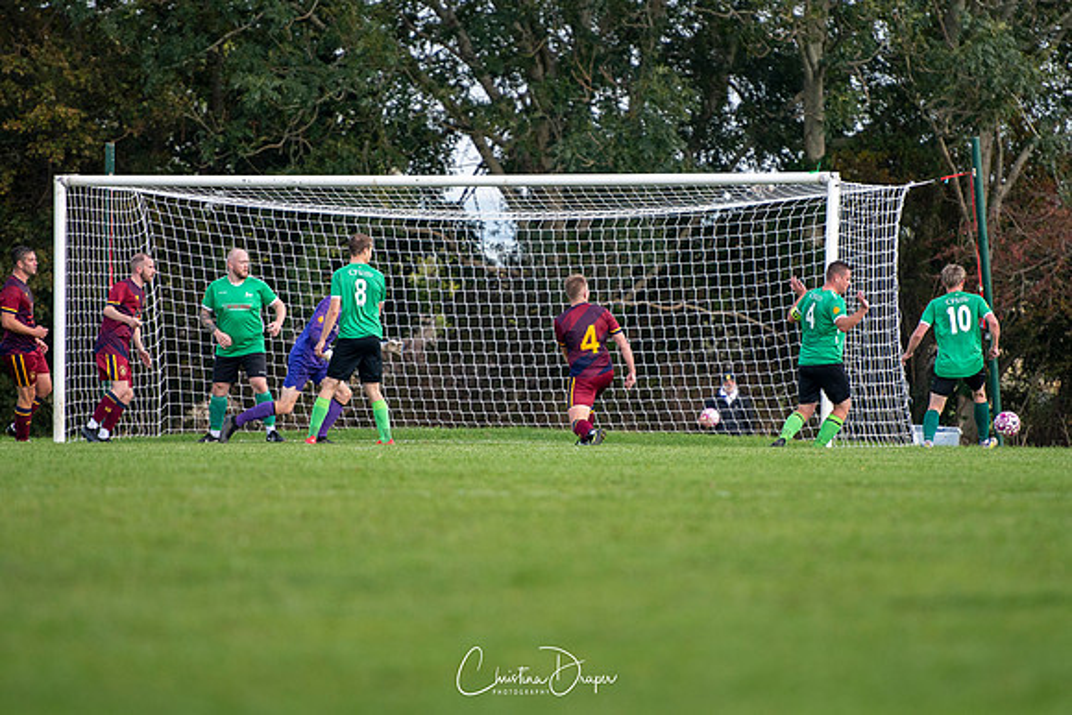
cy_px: 338
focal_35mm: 328
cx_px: 586
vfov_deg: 4.2
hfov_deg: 6.3
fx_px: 9764
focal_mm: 200
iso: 320
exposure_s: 1/2000
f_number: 2.8
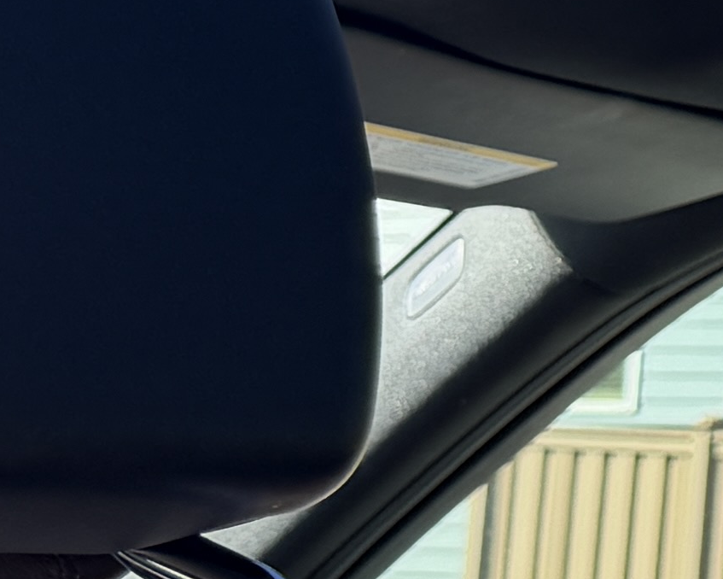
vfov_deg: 9.5
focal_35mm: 158
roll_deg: -0.7
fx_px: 3382
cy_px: -281
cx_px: 1493
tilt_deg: +12.7
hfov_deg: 11.0
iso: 80
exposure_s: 1/372
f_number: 1.78
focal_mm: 6.76
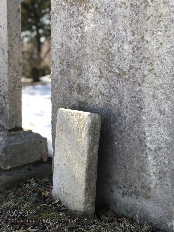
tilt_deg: -8.4
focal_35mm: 57
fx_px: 382
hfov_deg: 25.7
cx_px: 87
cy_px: 116
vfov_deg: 33.8
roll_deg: +0.3
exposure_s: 1/120
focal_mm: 6.6
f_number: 2.8
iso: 32
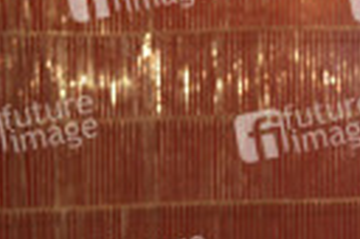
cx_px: 626
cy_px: 200
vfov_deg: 7.5
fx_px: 1828
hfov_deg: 10.6
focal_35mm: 183
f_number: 7.1
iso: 1250
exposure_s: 1/200
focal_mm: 52
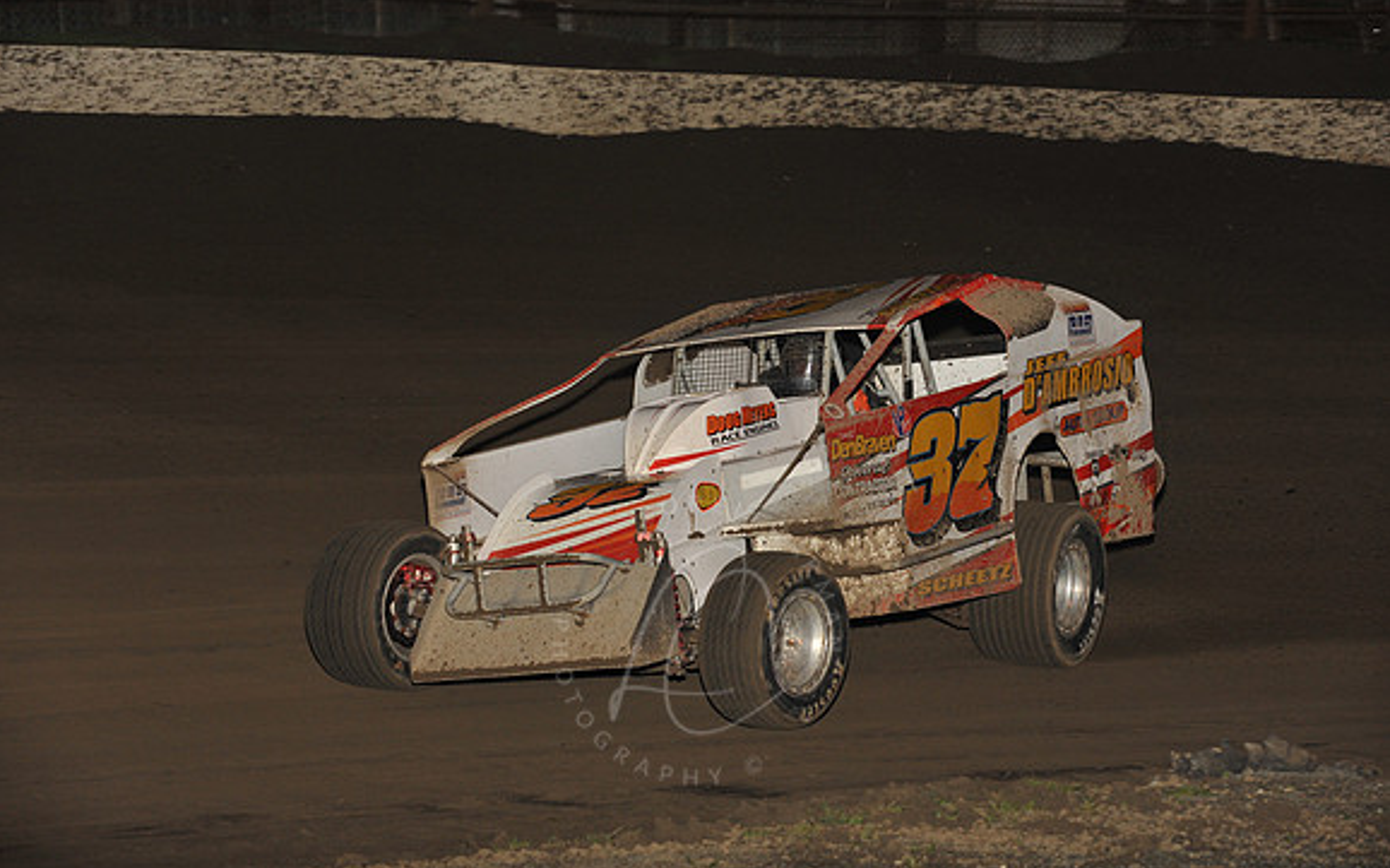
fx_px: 5227
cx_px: 695
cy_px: 418
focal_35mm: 138
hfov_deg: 15.1
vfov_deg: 9.5
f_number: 7.1
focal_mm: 135
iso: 1000
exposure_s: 1/320
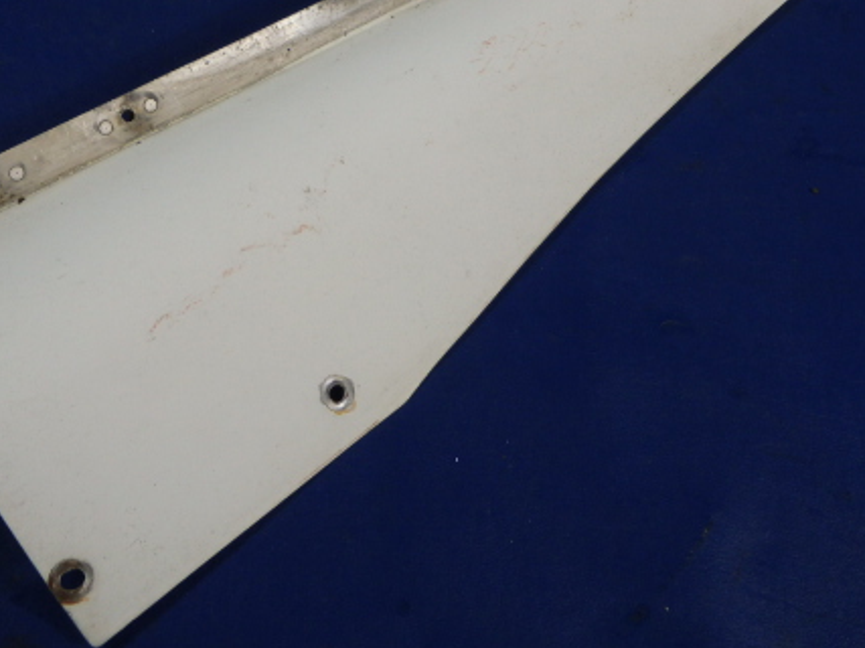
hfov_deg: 42.1
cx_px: 434
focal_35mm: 45
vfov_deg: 31.8
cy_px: 196
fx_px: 1124
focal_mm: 5.4
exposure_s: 1/40
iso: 200
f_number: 4.1
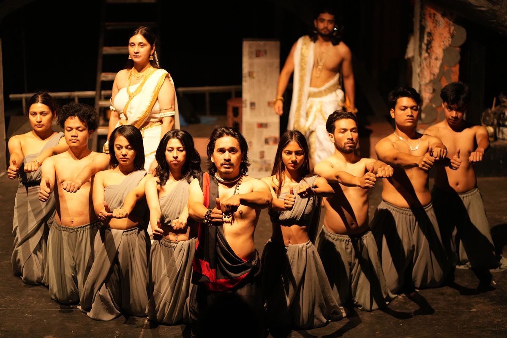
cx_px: 254
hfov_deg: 23.9
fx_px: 1197
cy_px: 169
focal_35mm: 85
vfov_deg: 16.1
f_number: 2
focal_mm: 85
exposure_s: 1/250
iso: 4000
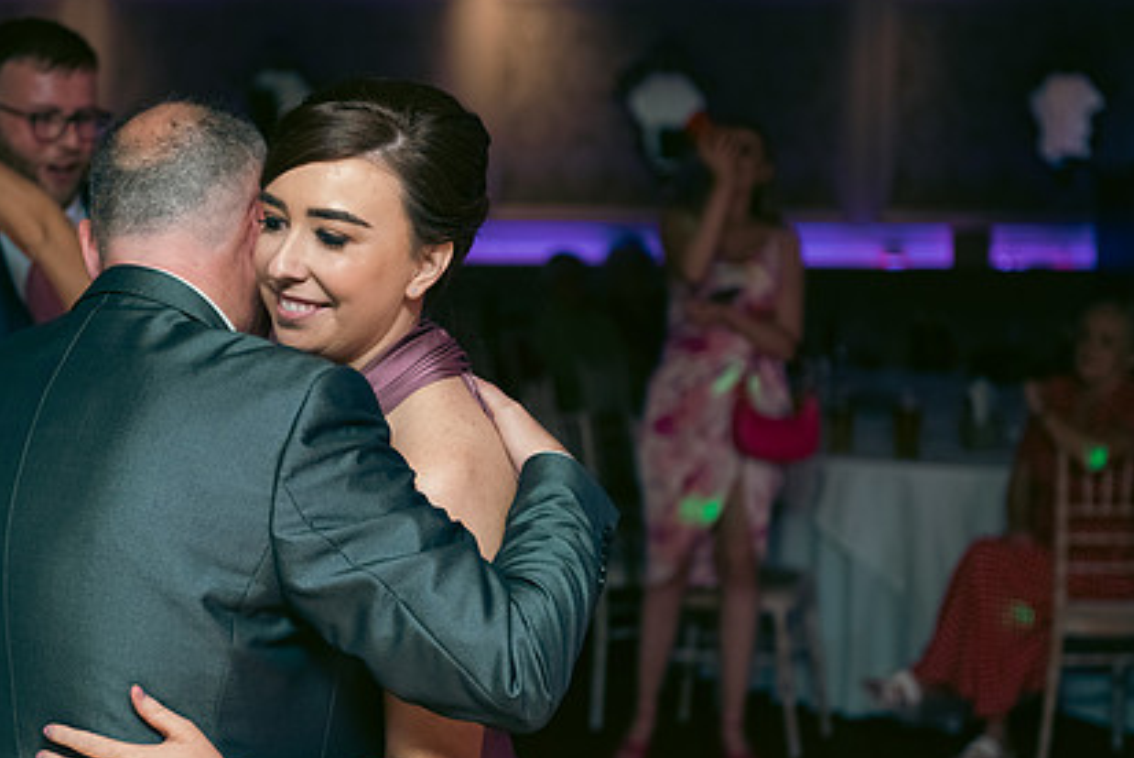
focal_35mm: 87
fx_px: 2742
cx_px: 371
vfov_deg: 15.7
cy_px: 446
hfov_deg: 23.3
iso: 800
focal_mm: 62
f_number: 3.5
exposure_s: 1/160
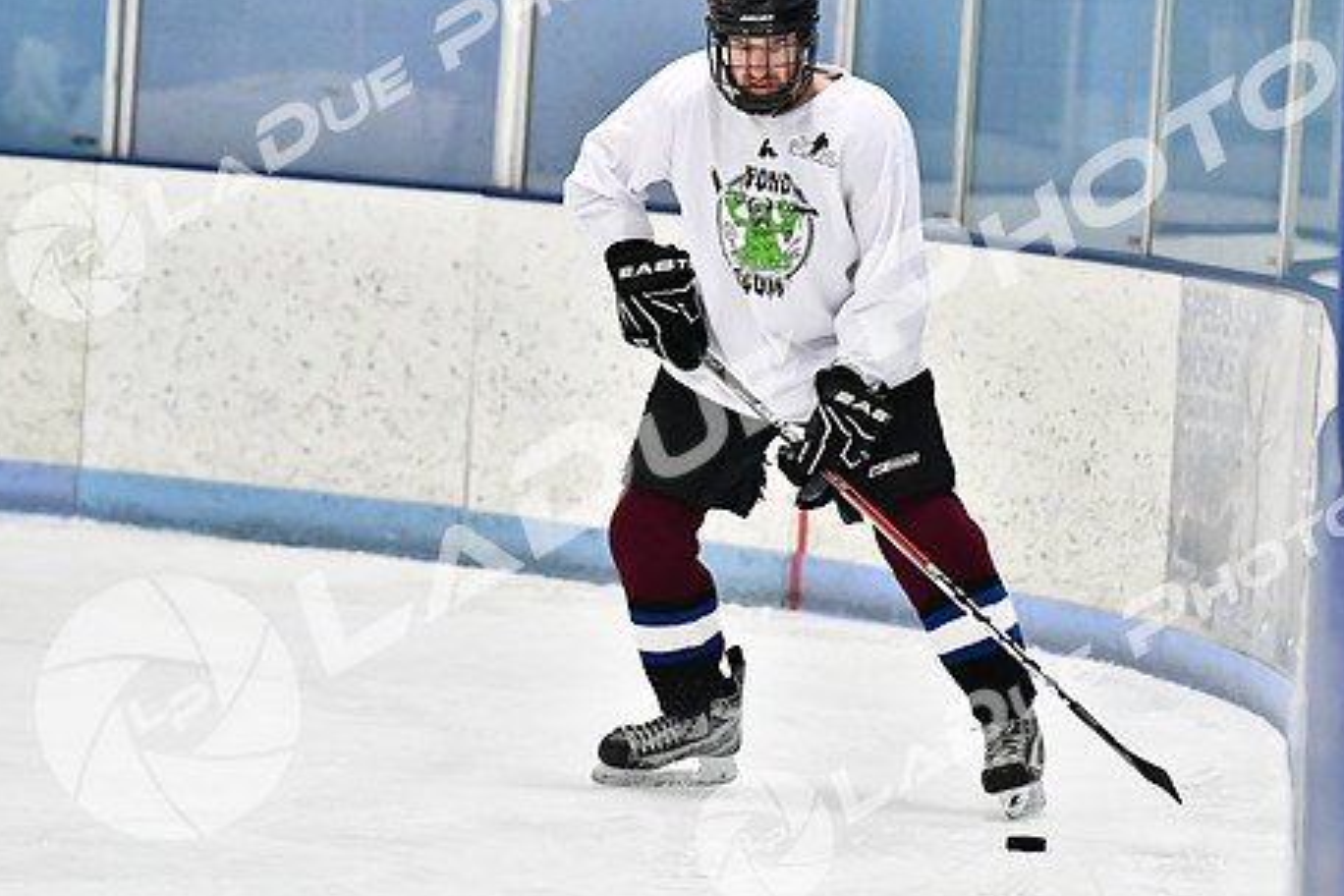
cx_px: 690
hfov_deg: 8.3
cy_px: 405
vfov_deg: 5.5
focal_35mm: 248
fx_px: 9258
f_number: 3.2
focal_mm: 130
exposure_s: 1/1250
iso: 6400
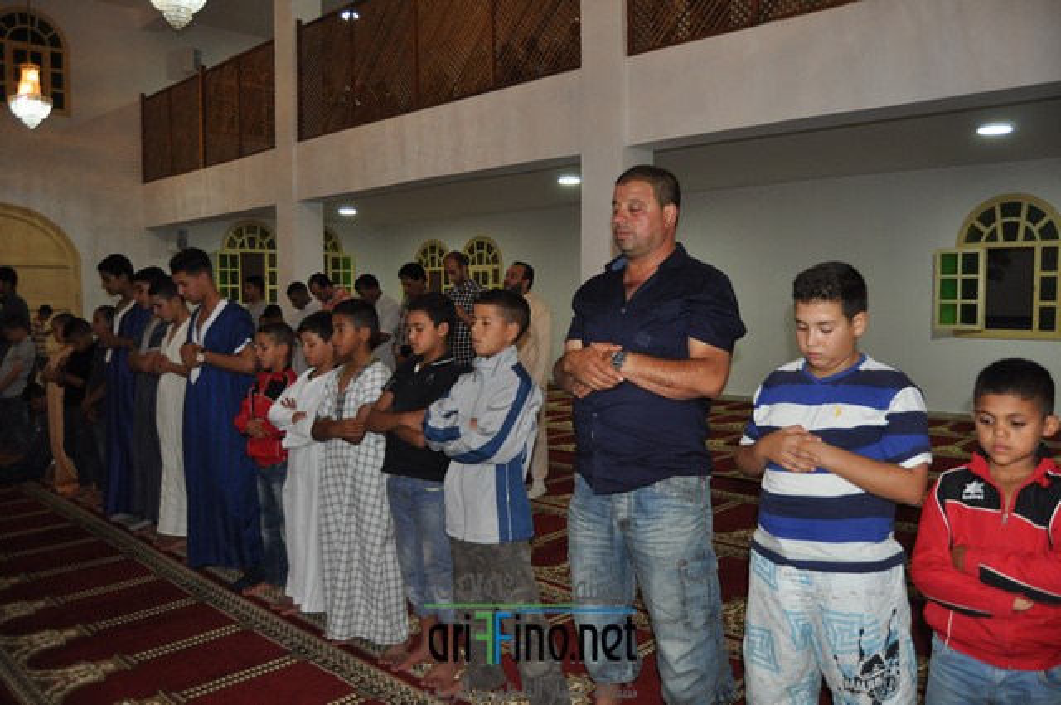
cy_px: 352
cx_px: 530
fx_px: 795
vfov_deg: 47.8
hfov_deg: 67.4
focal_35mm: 27
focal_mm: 18
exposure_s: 1/60
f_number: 3.5
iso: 800
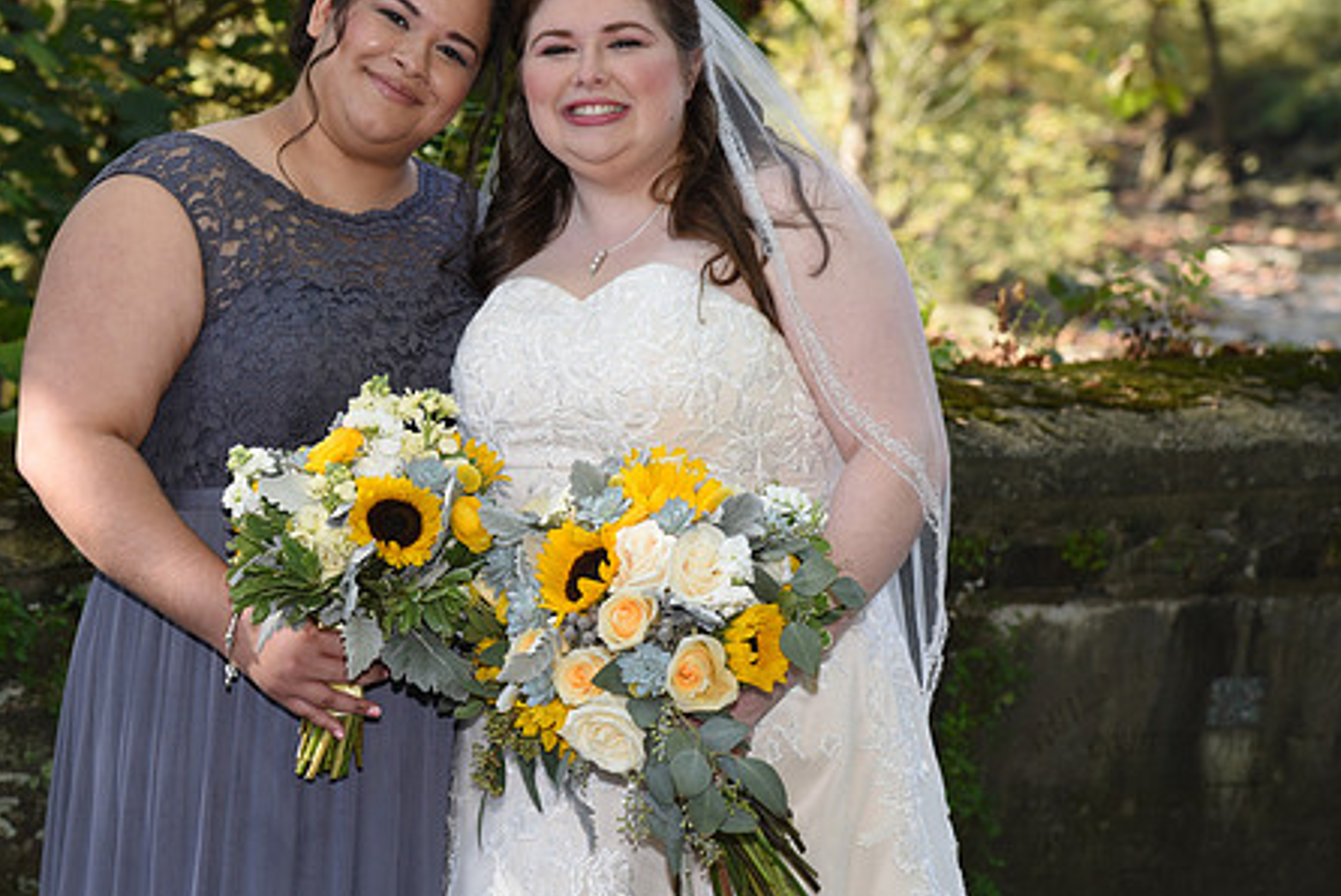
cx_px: 538
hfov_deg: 15.7
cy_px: 365
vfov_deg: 10.6
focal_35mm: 130
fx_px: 4845
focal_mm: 100
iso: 640
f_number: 6.3
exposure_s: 1/200
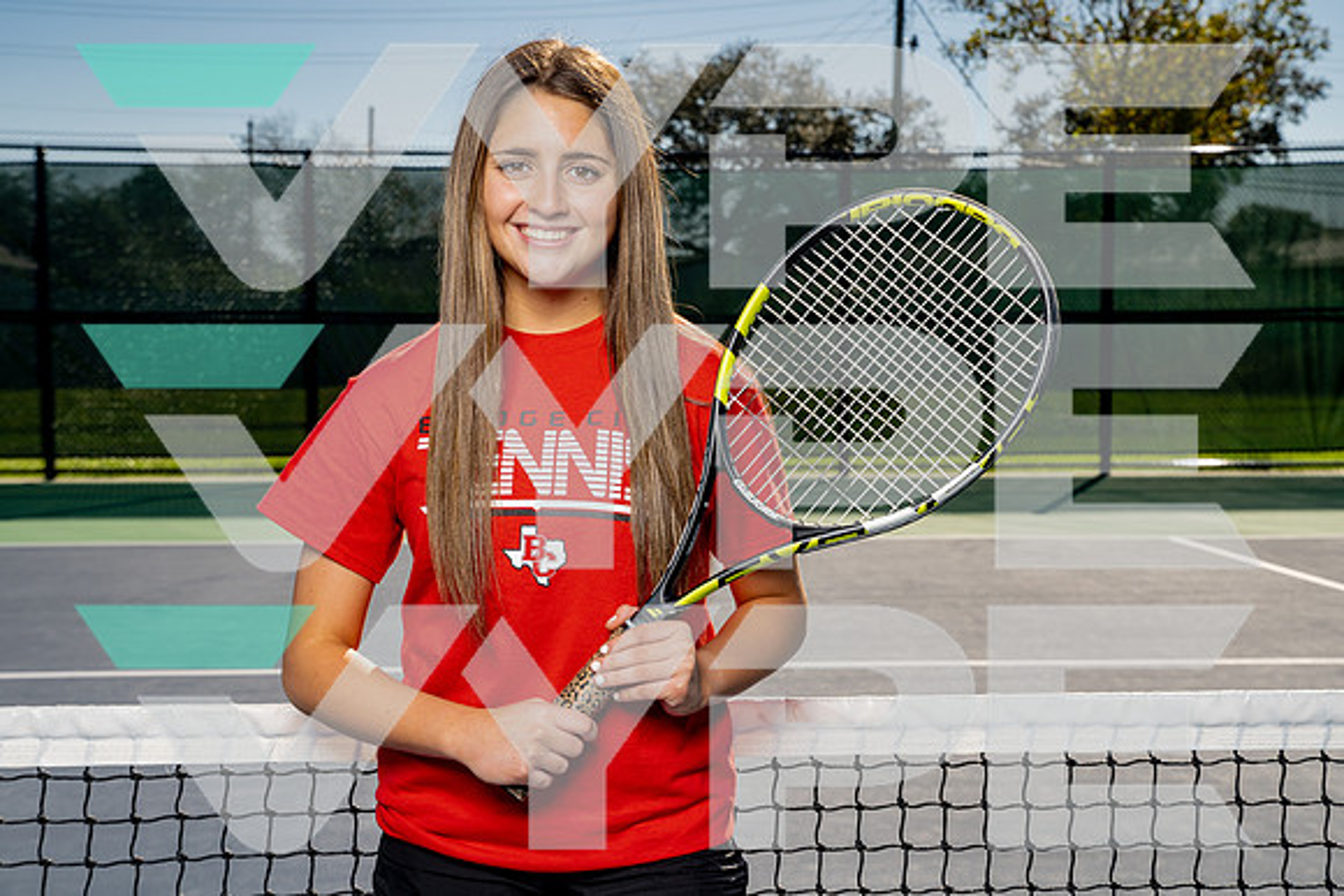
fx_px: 2200
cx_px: 652
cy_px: 448
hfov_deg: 34.0
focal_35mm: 59
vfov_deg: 23.0
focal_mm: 56
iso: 100
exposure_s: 1/250
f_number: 8
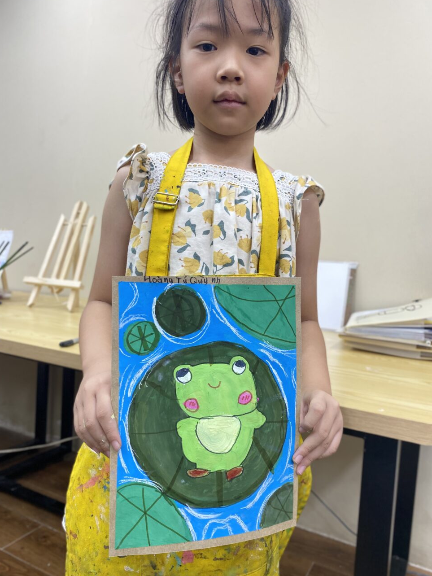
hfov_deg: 51.4
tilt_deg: -4.0
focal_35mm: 27
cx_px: 219
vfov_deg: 65.3
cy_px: 293
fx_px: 449
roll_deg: -2.5
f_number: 1.8
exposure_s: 1/100
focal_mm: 4.25
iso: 100
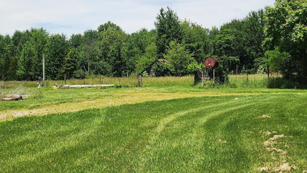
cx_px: 158
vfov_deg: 24.8
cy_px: 113
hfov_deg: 42.9
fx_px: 391
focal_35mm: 48
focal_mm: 6.4
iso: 12
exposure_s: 1/1384
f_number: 1.8
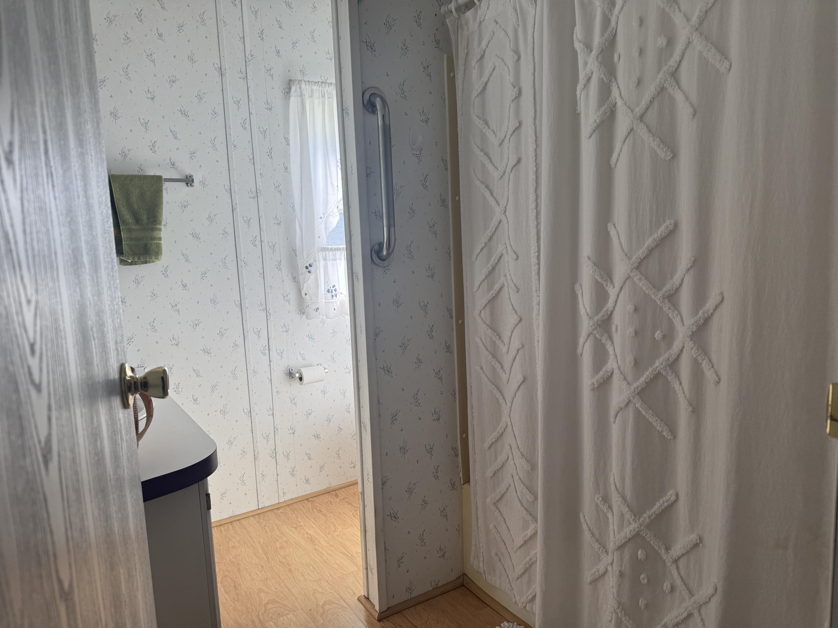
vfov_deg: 56.8
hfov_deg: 71.6
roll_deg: +2.2
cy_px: 314
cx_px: 419
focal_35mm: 24
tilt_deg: -8.0
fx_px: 581
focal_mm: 6.76
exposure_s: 1/225
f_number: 1.78
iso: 80
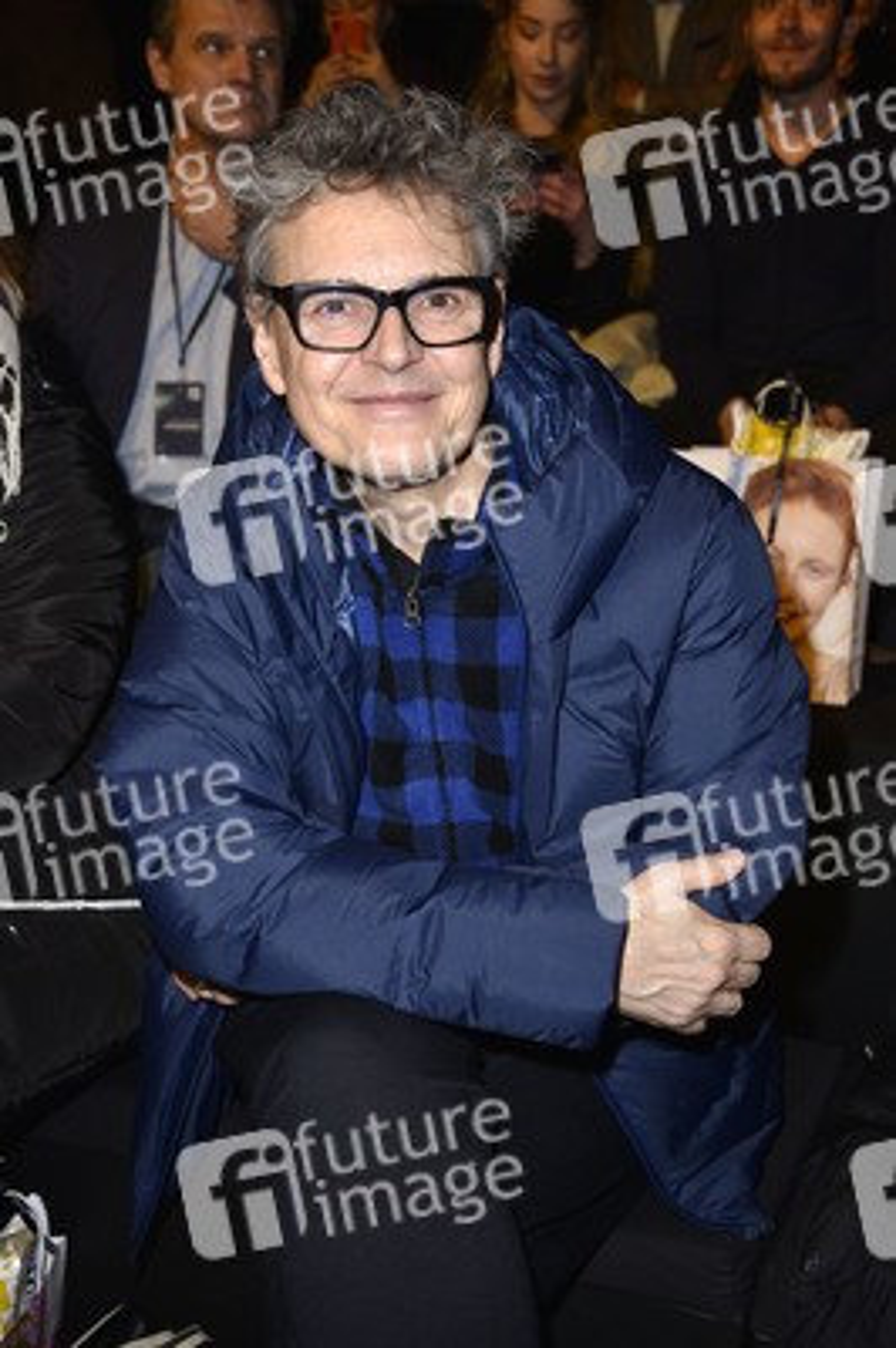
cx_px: 448
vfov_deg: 41.1
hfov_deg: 28.0
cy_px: 674
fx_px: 1795
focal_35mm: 48
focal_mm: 48
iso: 320
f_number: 5.6
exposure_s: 1/100
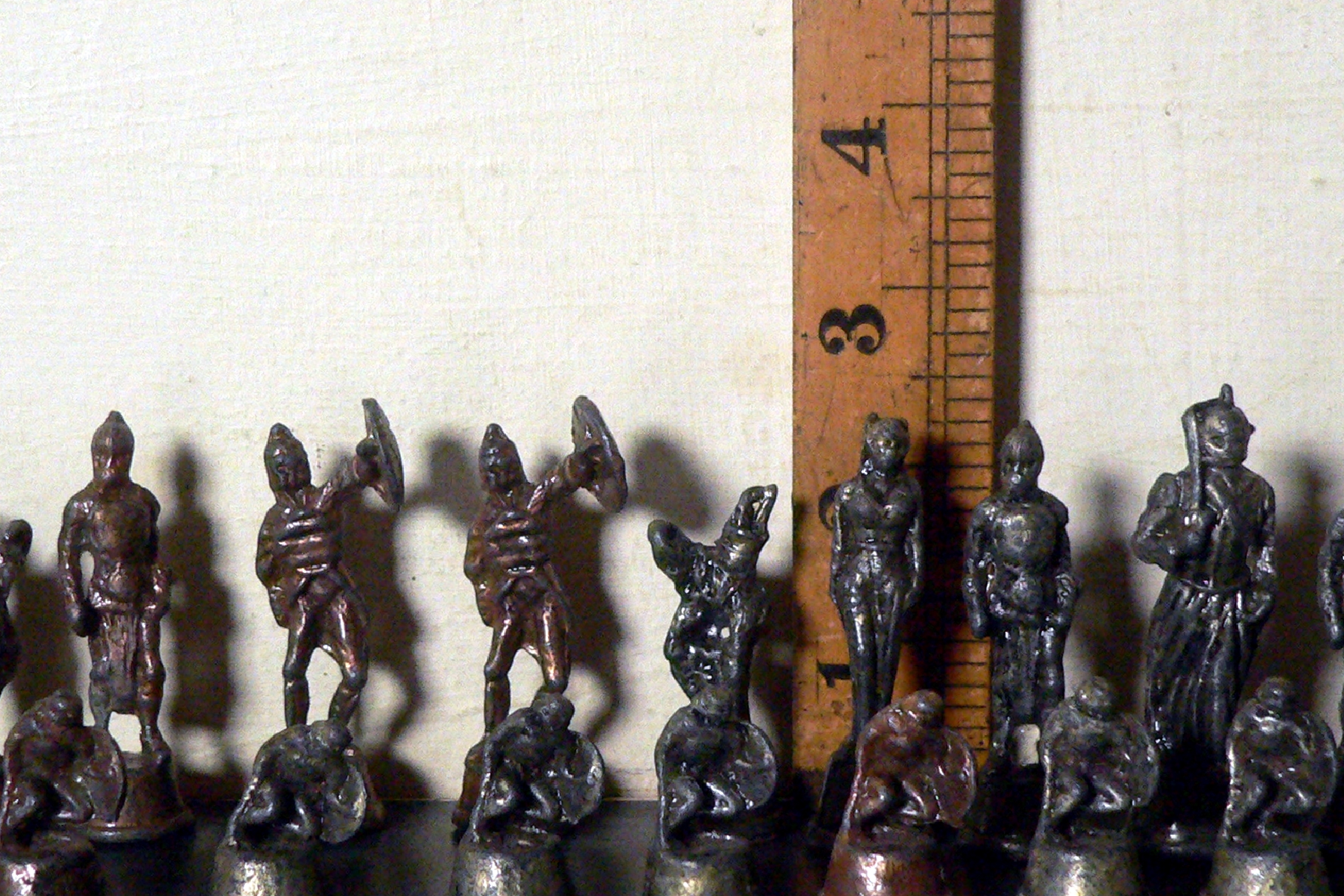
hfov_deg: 28.8
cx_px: 743
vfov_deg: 19.4
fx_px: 2613
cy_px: 566
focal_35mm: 70
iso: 400
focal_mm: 7.8
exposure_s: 1/60
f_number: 2.8
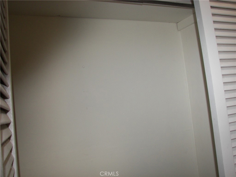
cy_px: 88
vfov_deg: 39.7
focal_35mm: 36
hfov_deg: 51.4
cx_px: 118
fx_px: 245
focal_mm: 6
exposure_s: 1/30
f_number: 2.8
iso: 100
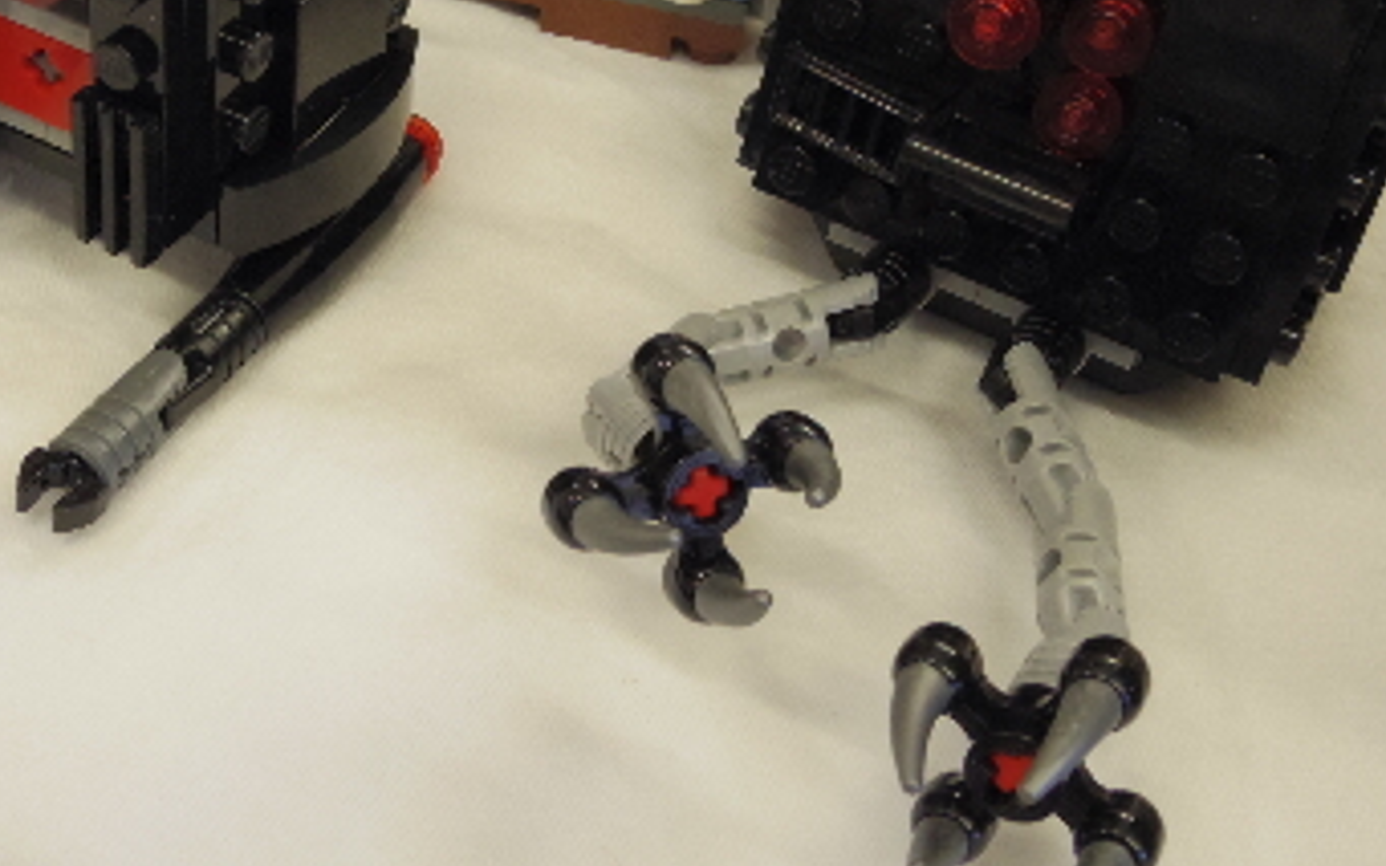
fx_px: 2115
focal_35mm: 56
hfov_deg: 36.2
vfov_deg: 22.9
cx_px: 561
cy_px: 224
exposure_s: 1/50
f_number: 4.5
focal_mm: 5.4
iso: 500
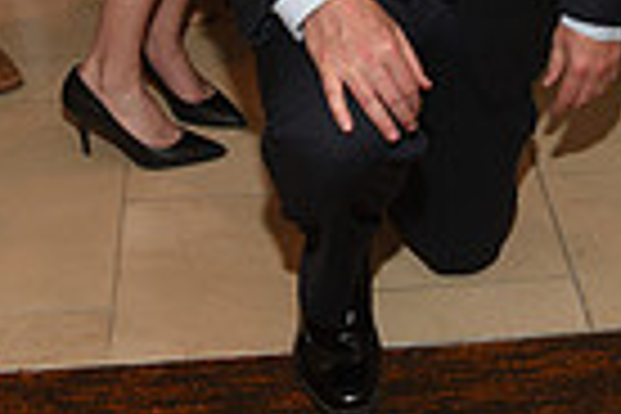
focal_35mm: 101
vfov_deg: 12.2
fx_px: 1742
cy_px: -371
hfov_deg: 20.1
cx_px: 468
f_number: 5
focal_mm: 24
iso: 200
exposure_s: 1/60
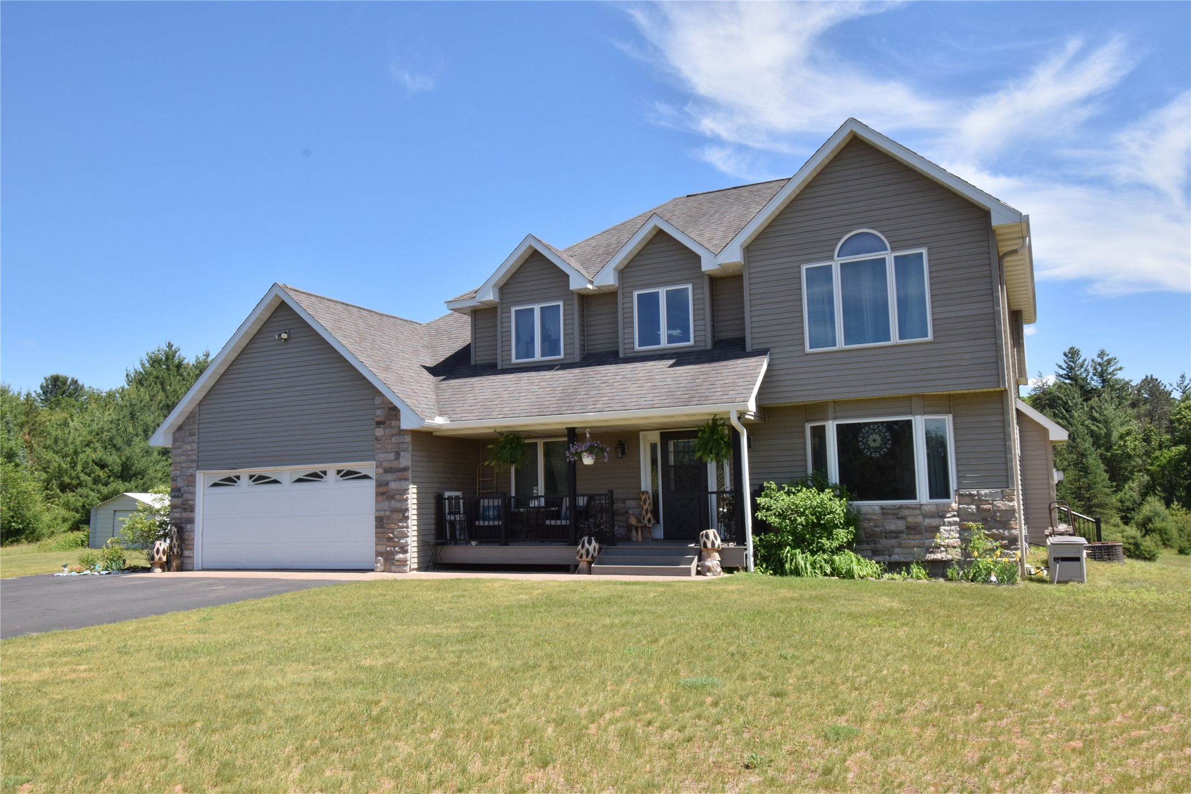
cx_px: 596
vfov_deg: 47.9
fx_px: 893
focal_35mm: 27
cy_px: 397
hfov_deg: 67.4
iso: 320
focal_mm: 18
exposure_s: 1/200
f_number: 18
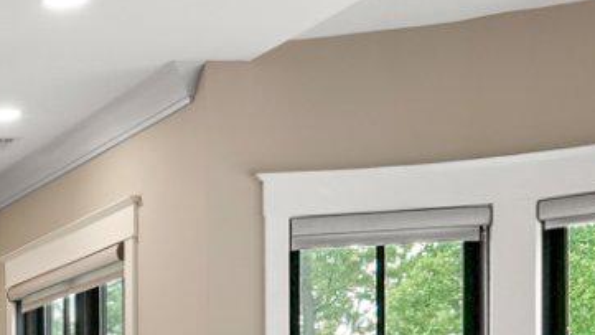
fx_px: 1499
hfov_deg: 18.1
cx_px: -463
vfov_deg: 12.2
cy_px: 501
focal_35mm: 95
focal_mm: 16
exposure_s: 1/8
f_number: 10
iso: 800
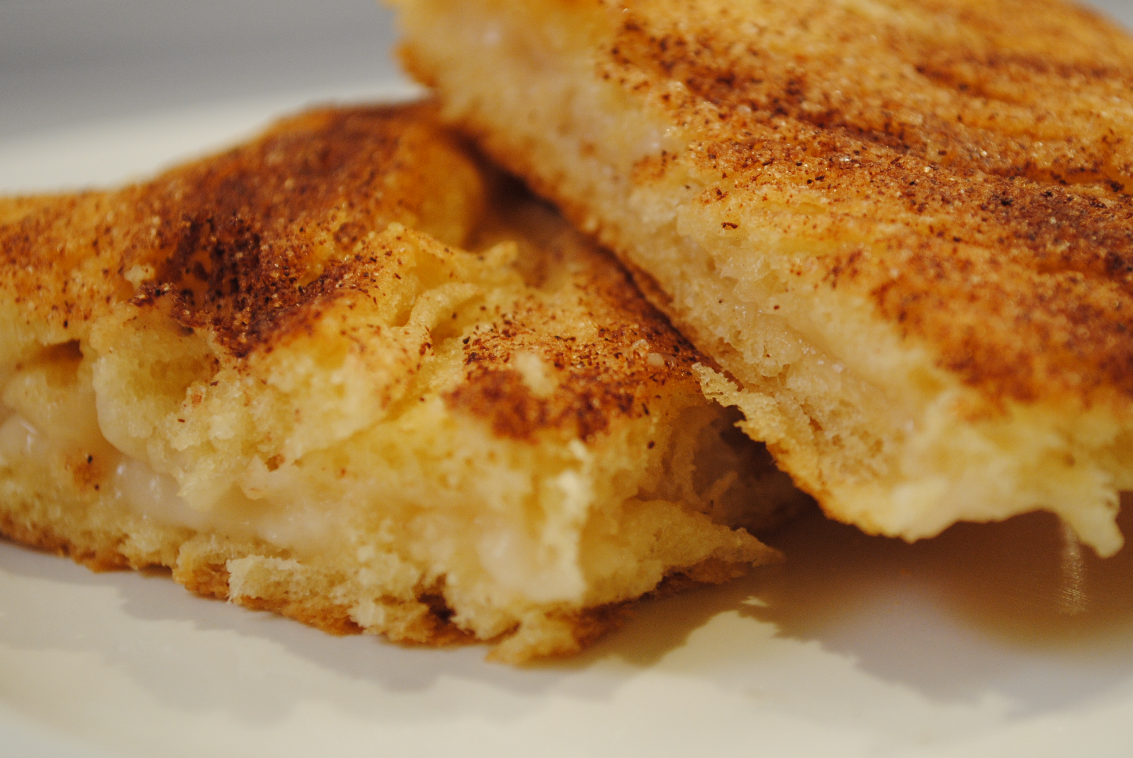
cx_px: 667
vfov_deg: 15.9
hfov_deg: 23.6
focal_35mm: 86
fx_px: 2710
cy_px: 362
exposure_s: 1/25
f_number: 5.3
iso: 400
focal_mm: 46
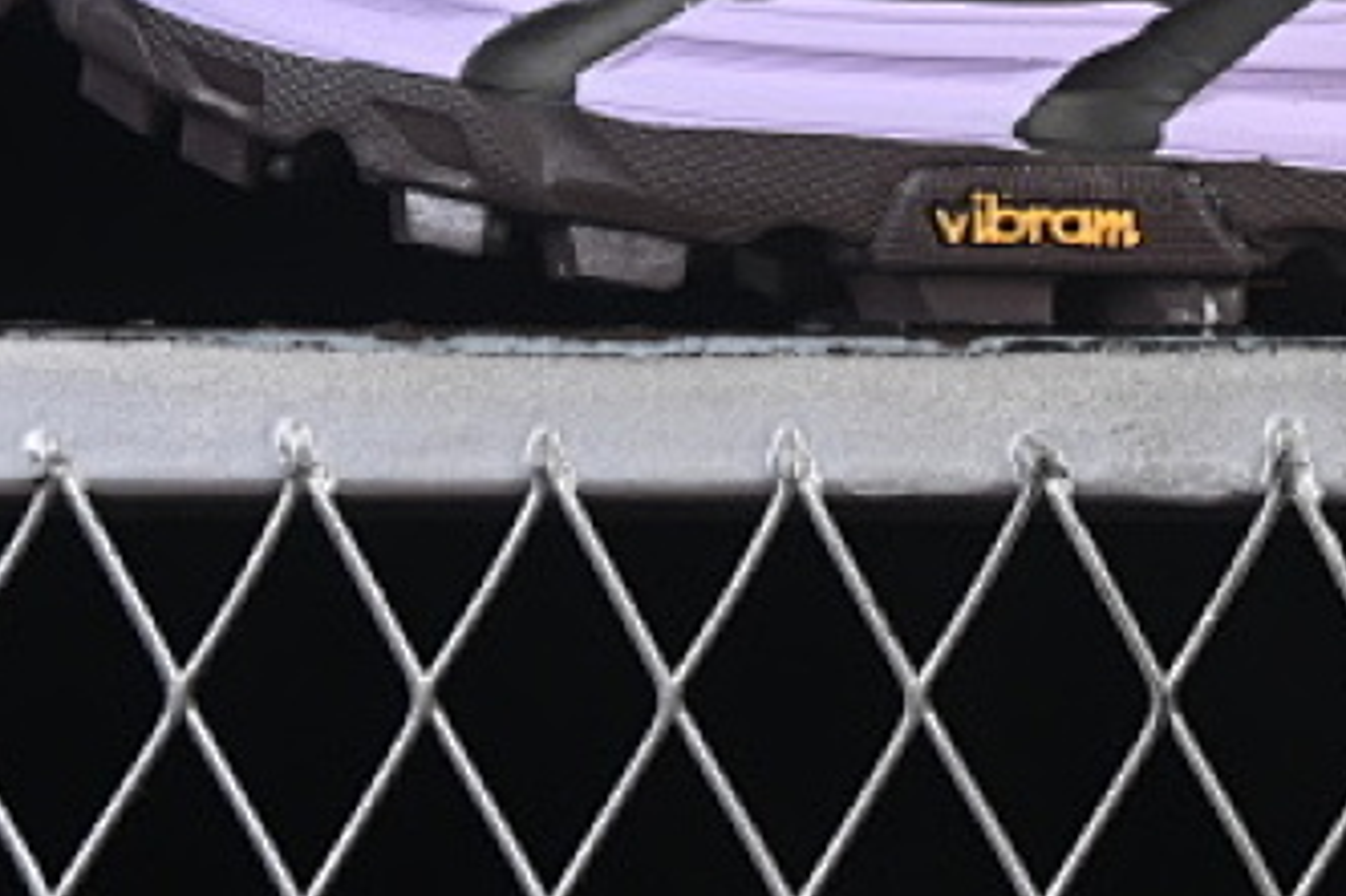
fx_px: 9118
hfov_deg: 8.4
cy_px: -559
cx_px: 1468
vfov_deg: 5.6
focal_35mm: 244
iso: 160
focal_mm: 50
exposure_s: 1/80
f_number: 8
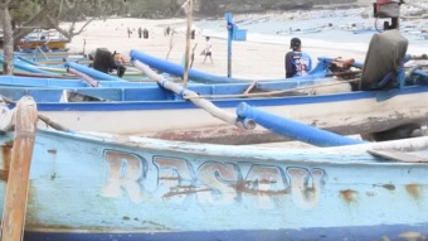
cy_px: 71
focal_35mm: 65
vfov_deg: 18.4
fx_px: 737
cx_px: 132
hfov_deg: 32.0
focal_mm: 11.8
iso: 6400
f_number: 6.3
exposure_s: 1/2500
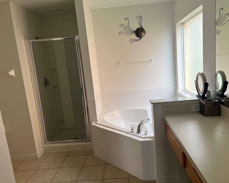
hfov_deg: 62.1
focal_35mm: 28
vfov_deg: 51.5
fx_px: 190
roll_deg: +5.7
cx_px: 123
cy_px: 93
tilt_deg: -10.7
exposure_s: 1/186
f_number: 1.5
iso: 40
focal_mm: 5.7
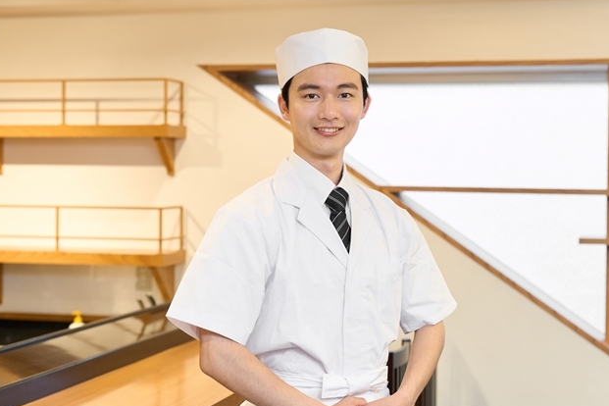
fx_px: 1150
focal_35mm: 68
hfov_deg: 29.7
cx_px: 316
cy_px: 197
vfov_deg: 20.0
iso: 1000
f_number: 3.5
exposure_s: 1/100
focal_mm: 64
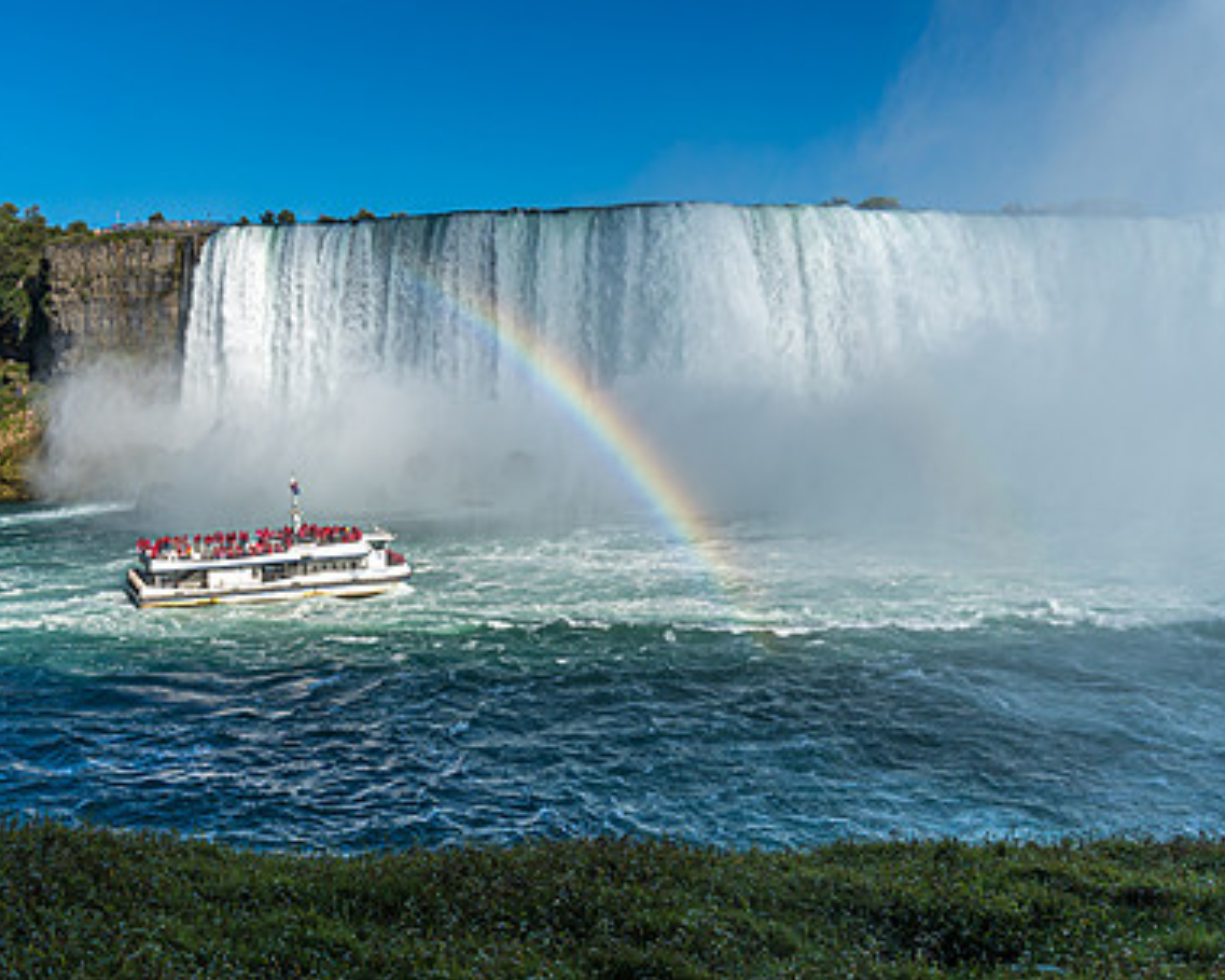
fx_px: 1269
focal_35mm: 35
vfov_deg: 42.0
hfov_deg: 49.6
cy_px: 596
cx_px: 317
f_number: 5.6
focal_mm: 16
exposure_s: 1/1000
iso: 100
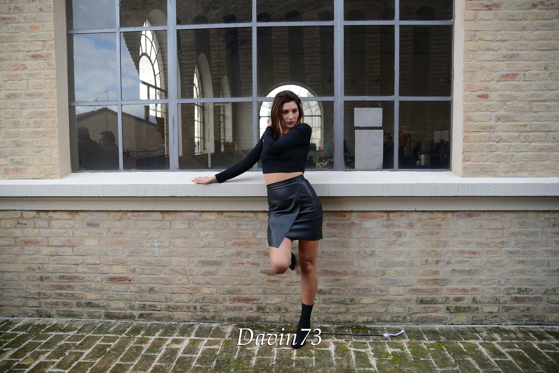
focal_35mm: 28
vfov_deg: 46.4
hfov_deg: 65.5
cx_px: 280
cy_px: 186
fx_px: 435
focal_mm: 28
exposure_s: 1/500
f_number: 2.8
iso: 200
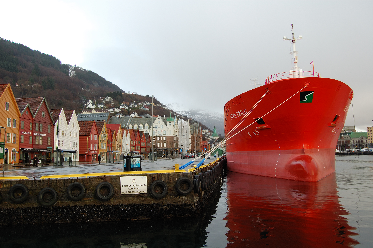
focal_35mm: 33
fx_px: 342
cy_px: 124
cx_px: 186
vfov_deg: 39.9
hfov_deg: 57.3
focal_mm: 22
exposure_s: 1/50
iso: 200
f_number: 9
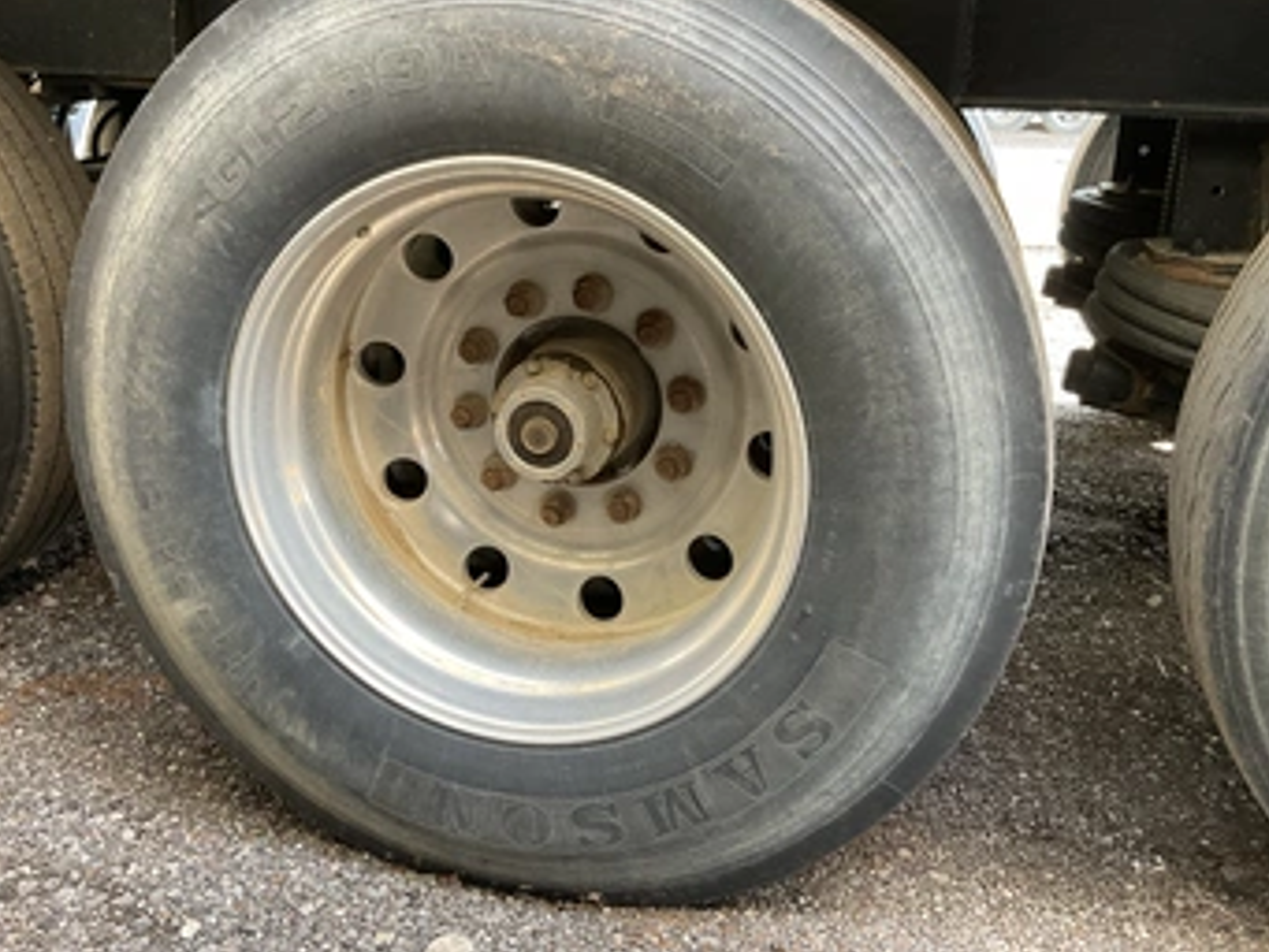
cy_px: 398
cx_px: 614
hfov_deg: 53.9
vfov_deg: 41.7
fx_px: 1247
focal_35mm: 34
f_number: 1.8
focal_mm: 3
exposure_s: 1/122
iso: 64
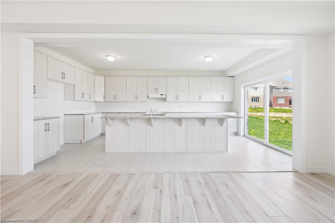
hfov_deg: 104.3
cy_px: 112
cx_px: 168
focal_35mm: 14
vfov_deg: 81.1
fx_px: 130
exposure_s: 1/160
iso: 200
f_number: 8
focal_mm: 14
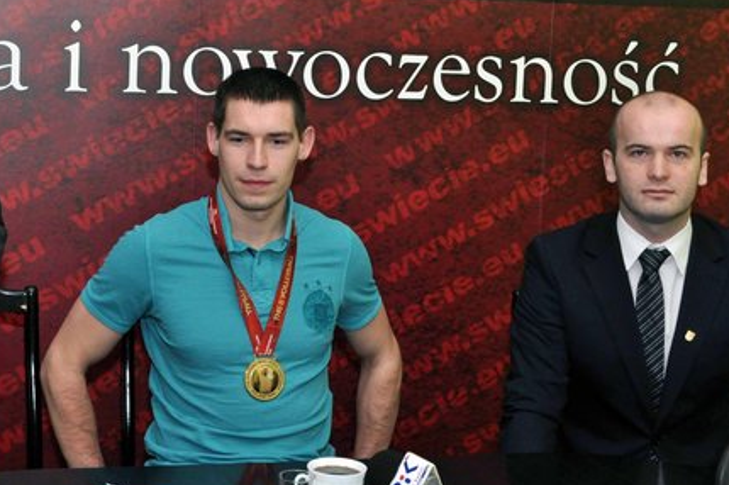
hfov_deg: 30.3
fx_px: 1330
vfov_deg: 20.5
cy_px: 141
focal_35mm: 66
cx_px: 207
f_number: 13
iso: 1000
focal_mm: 29
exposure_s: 1/60
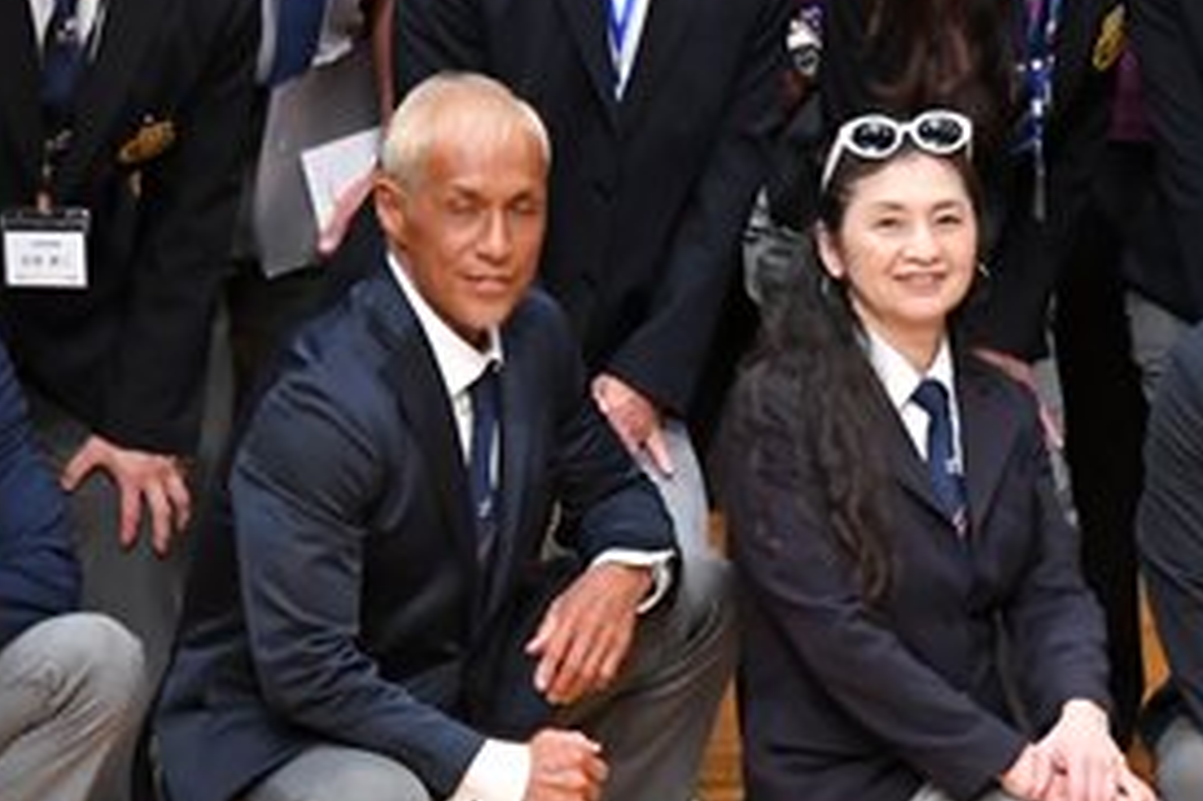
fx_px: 21139
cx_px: 667
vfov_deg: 2.2
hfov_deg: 3.3
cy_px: 79
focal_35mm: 633
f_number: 5.6
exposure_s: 1/400
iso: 3200
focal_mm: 150
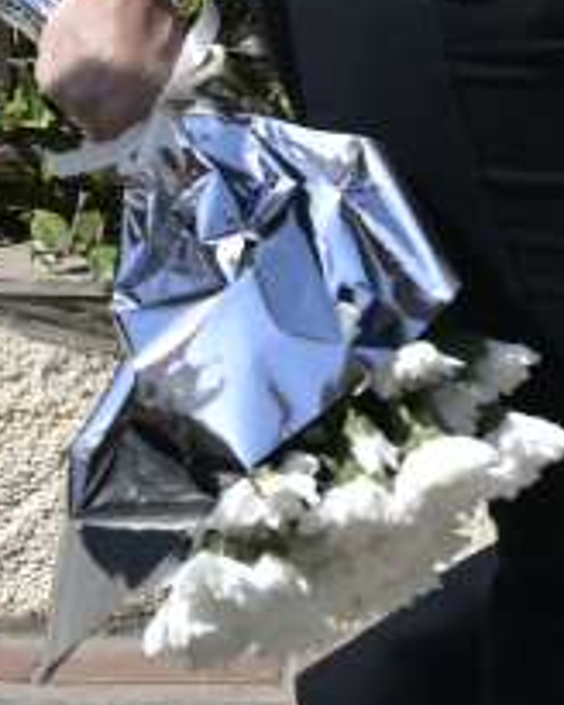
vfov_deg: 7.1
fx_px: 5508
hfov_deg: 5.8
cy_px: -653
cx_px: -299
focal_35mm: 264
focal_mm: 32.5
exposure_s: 1/640
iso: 125
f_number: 8
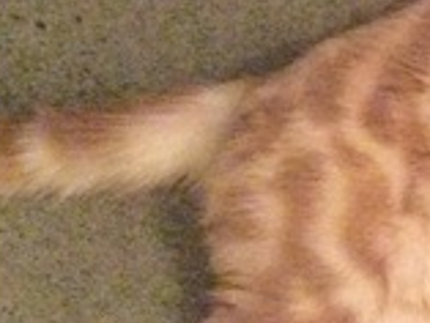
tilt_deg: -72.2
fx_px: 1517
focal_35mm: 122
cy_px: 129
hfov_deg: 14.2
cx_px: 786
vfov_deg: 12.2
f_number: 2.4
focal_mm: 3.3
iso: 640
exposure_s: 1/17
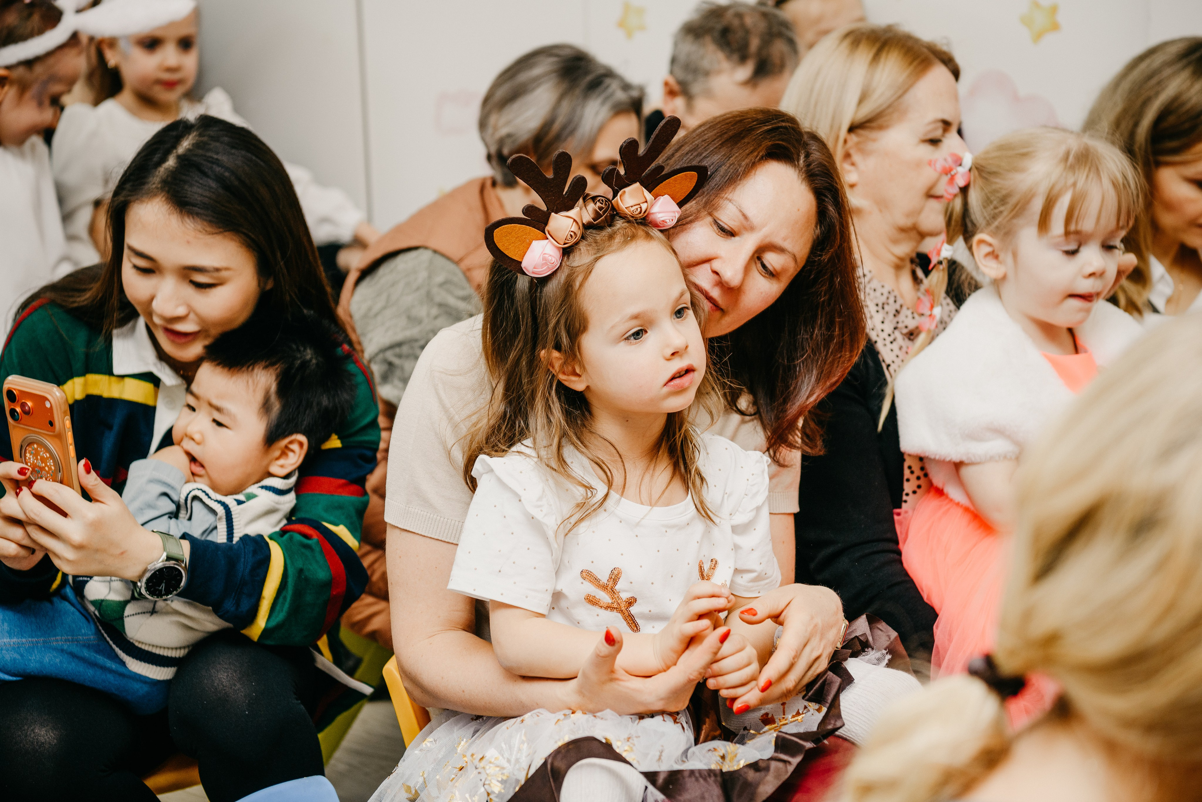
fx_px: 2337
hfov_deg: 28.8
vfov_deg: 19.5
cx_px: 601
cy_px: 401
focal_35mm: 70
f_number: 4
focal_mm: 70
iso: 250
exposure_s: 1/160
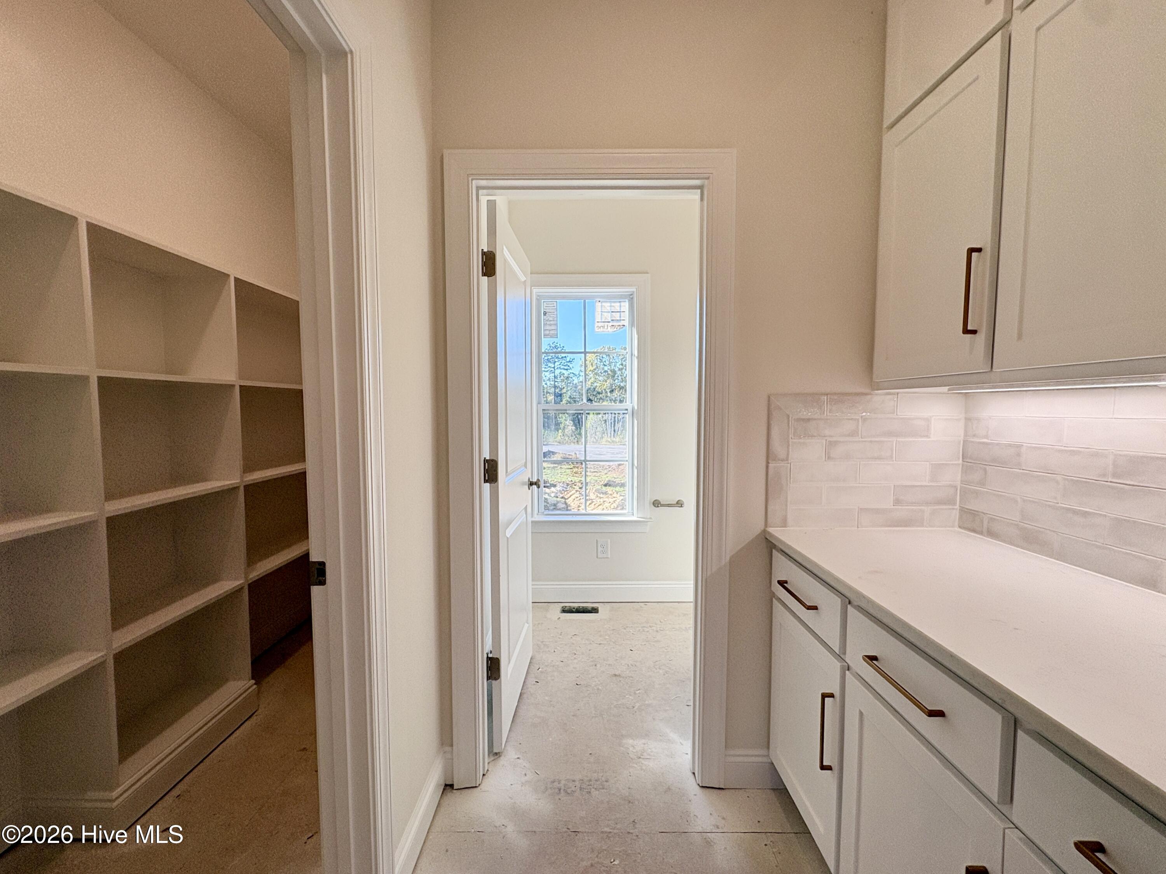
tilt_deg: -2.3
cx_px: 583
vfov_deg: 85.7
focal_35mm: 14
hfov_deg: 102.1
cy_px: 437
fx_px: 471
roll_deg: -0.5
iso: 64
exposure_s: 1/346
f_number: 2.2
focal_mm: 2.22
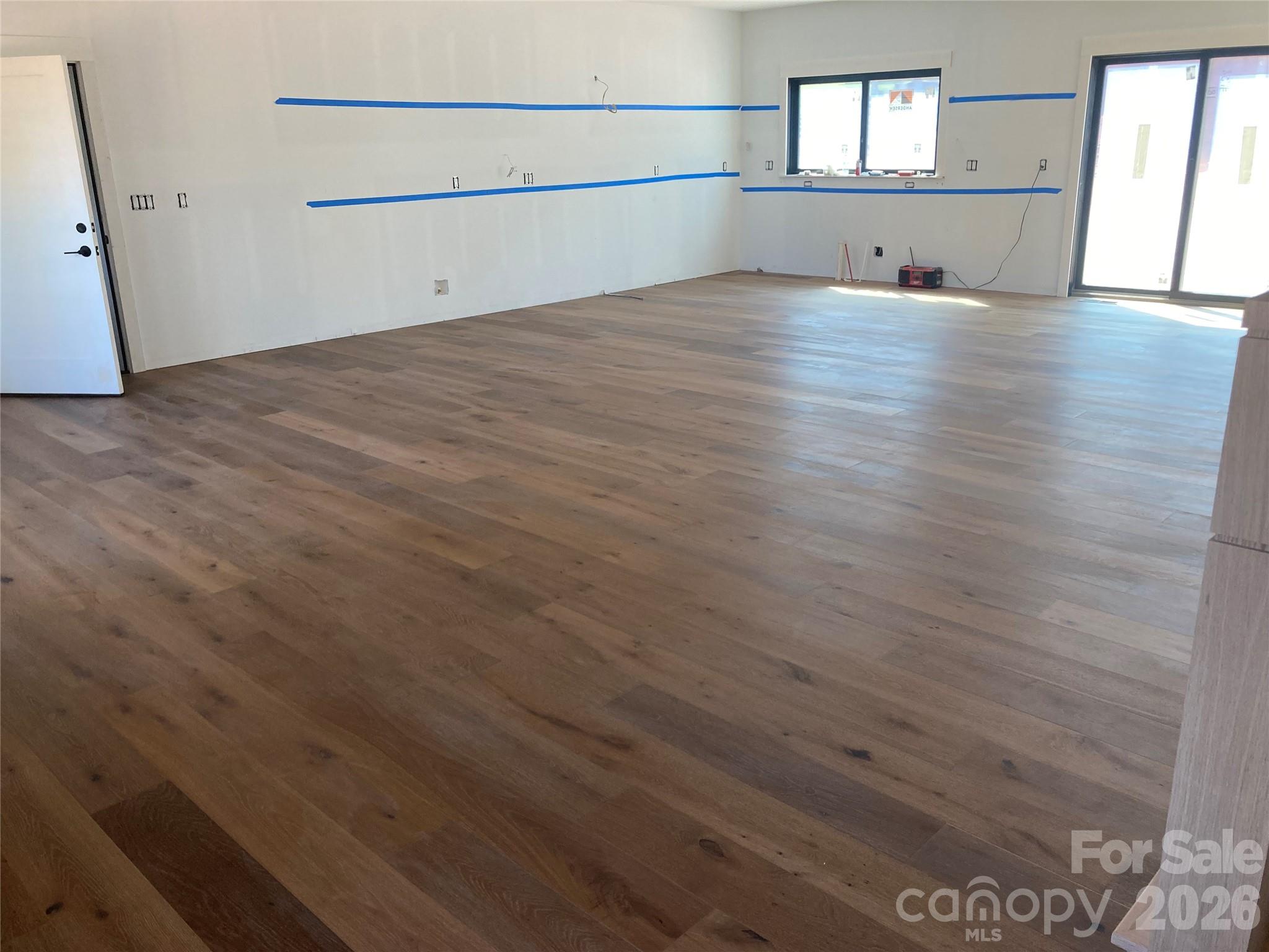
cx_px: 634
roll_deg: +1.4
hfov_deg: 63.4
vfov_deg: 49.7
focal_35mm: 28
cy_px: 476
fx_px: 1026
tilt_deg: -18.5
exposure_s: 1/120
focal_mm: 3.99
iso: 64
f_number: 1.8
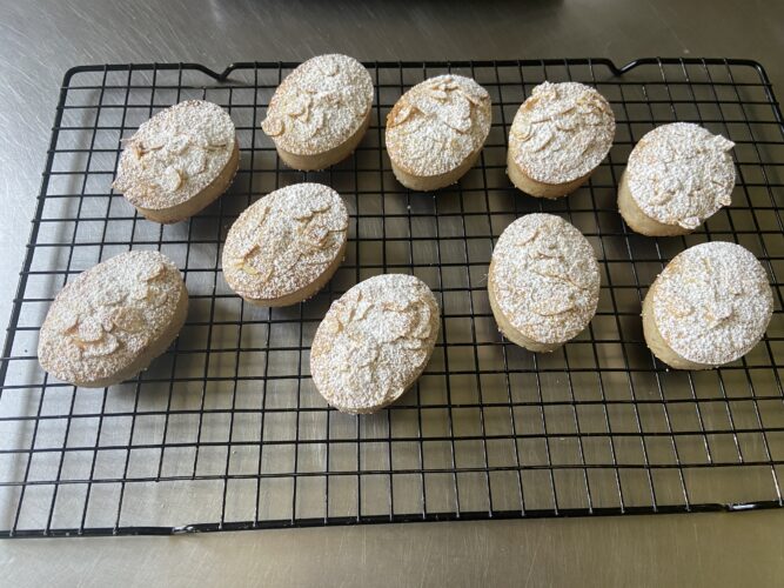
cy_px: 294
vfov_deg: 53.0
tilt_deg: -67.4
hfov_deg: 67.3
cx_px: 392
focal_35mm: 26
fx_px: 589
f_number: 1.8
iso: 125
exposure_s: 1/73
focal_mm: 4.25
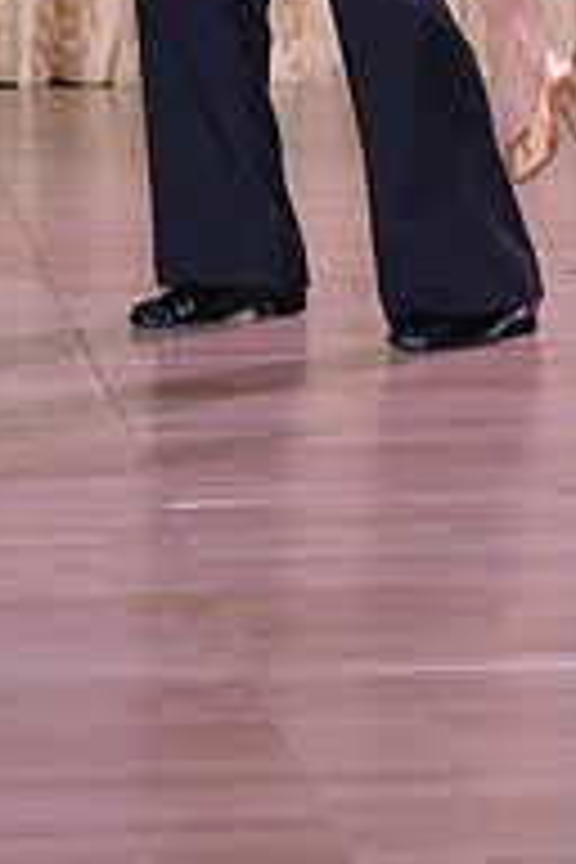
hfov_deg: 4.1
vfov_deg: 6.2
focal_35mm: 332
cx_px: 277
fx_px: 7967
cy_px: -274
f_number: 4.5
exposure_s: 1/250
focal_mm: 110
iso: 1250
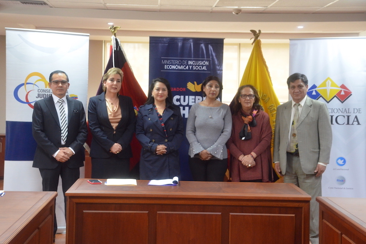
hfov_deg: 28.1
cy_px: 122
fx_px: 732
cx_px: 183
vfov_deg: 18.9
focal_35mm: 72
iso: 2500
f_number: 4.8
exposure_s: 1/30
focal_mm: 48
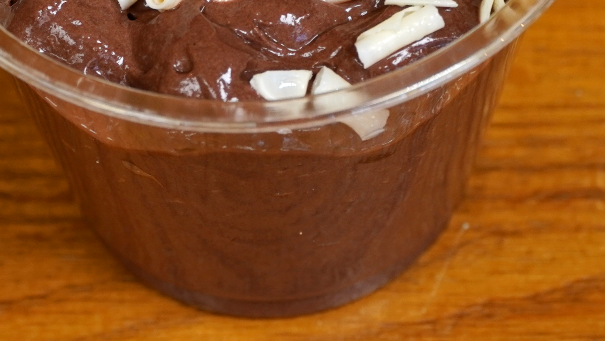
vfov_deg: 4.0
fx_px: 4845
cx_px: 237
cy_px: -88
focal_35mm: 302
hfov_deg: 7.1
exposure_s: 1/125
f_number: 5.6
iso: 320
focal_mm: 66
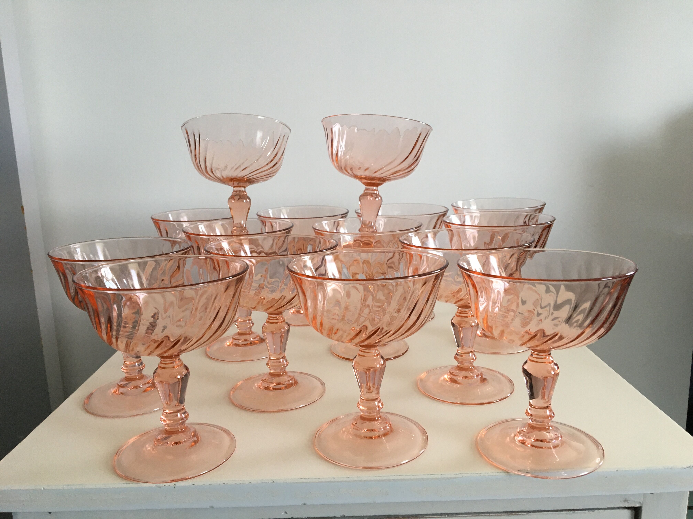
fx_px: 581
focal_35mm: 29
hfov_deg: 61.7
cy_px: 260
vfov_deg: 48.2
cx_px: 346
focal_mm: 4.15
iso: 80
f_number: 2.2
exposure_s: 1/33
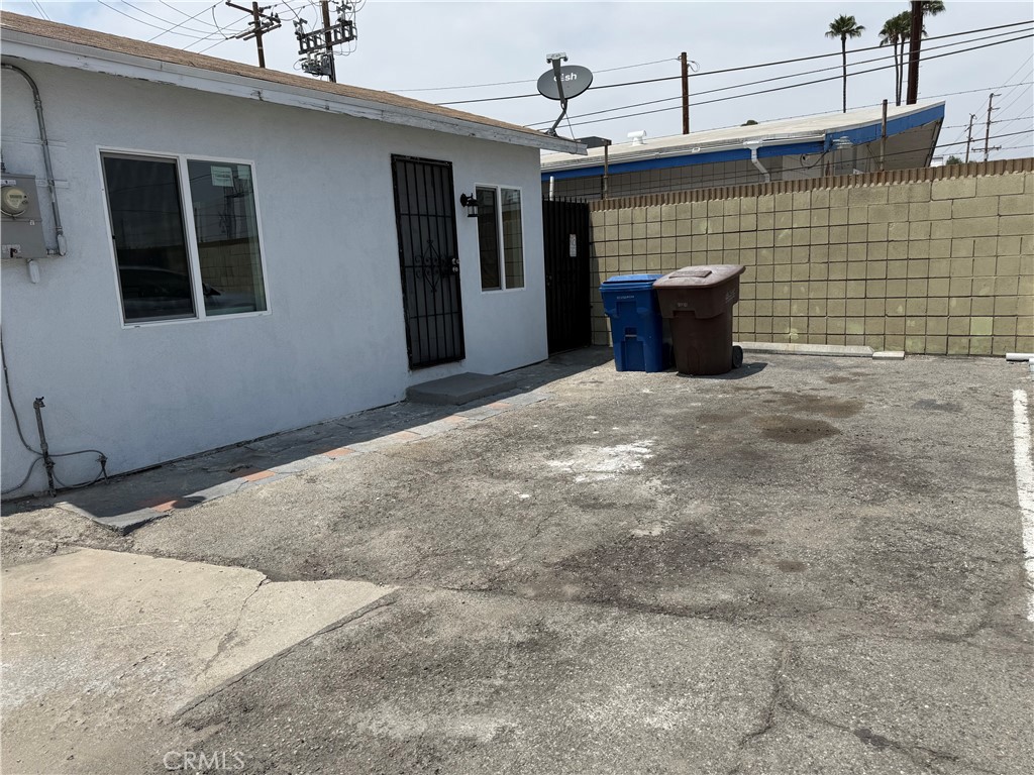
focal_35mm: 24
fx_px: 717
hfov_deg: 71.6
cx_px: 517
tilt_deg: -8.6
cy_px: 388
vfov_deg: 56.8
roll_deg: +1.8
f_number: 1.78
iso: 80
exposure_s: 1/7353
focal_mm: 6.76
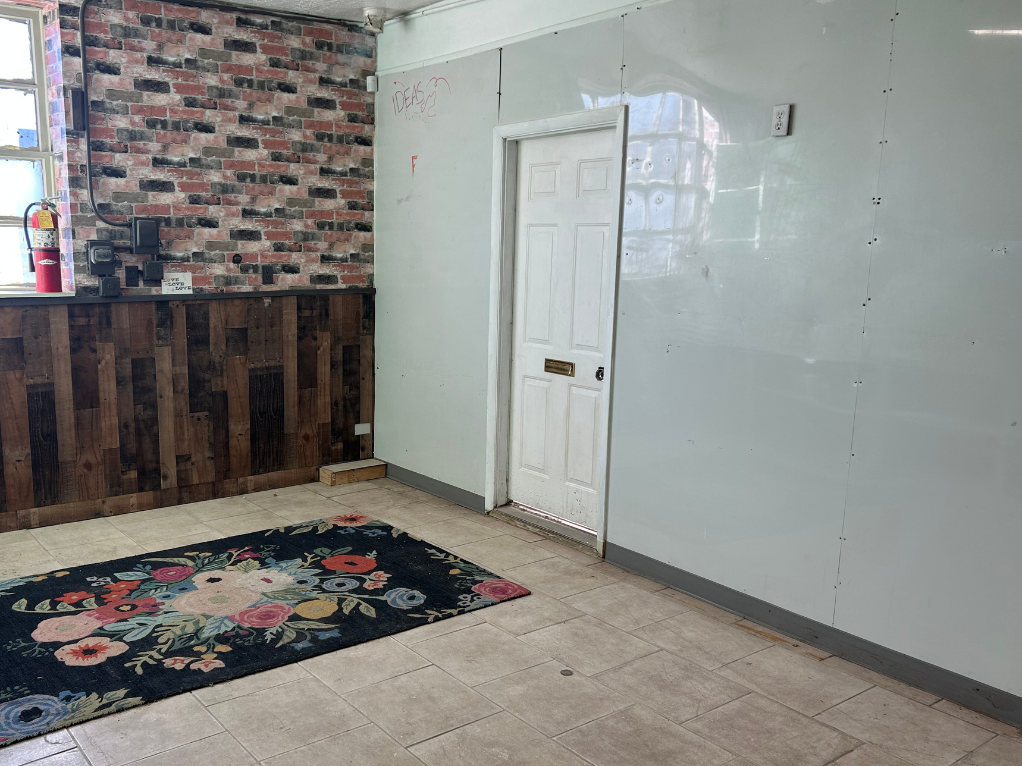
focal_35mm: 31
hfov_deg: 58.0
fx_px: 915
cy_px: 414
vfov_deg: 45.4
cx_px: 427
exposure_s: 1/127
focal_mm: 5.7
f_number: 1.5
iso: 32
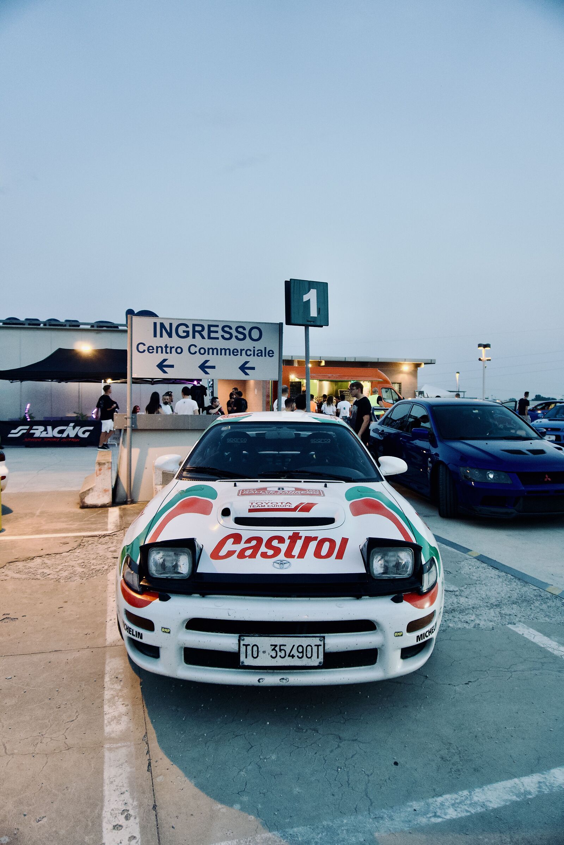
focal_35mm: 24
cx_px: 282
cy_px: 422
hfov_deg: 53.1
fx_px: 564
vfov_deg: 73.7
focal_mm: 16
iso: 1600
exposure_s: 1/160
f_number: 4
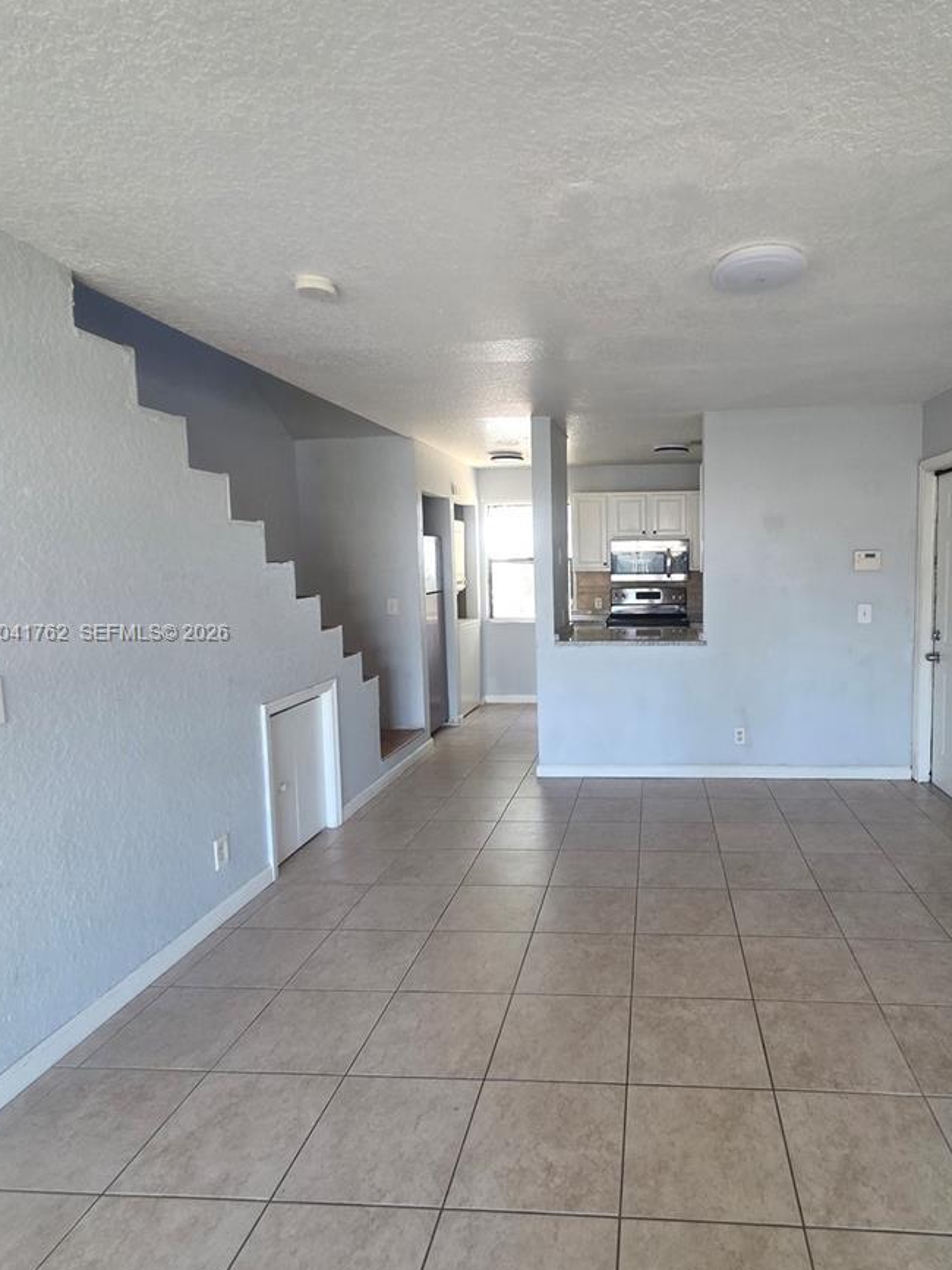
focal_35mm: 18
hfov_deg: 70.0
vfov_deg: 87.8
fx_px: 660
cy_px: 634
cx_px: 617
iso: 200
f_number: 2.2
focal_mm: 2.2
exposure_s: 1/60
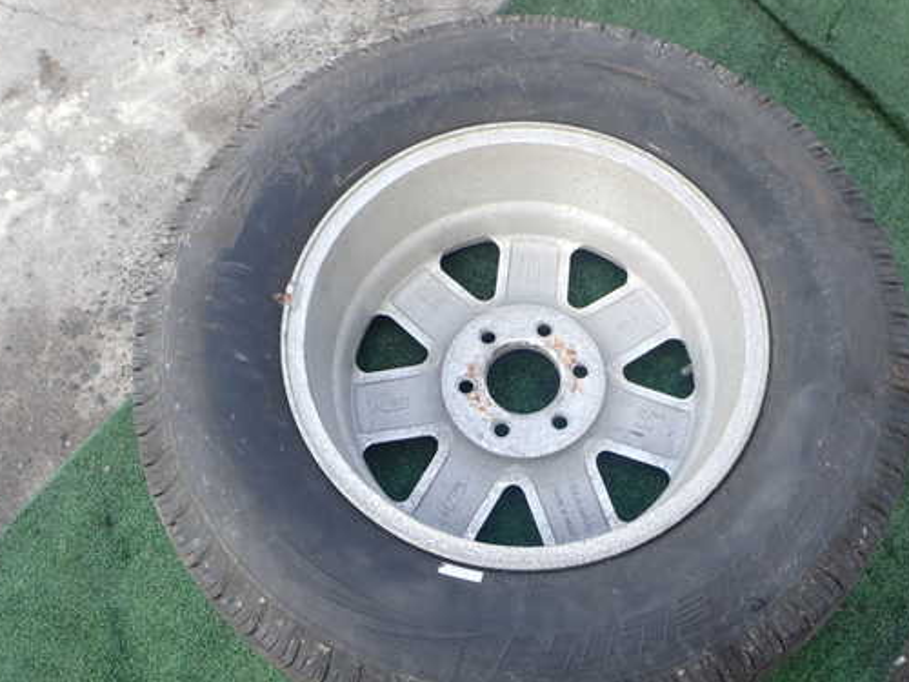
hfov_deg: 51.2
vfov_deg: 39.7
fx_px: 945
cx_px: 518
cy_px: 351
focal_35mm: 36
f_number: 3.2
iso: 100
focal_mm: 5.4
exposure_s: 1/125
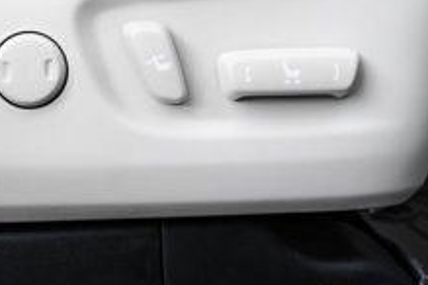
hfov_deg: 28.8
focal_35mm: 70
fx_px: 832
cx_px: 176
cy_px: 75
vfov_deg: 19.3
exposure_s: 1/200
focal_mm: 24
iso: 640
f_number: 3.5
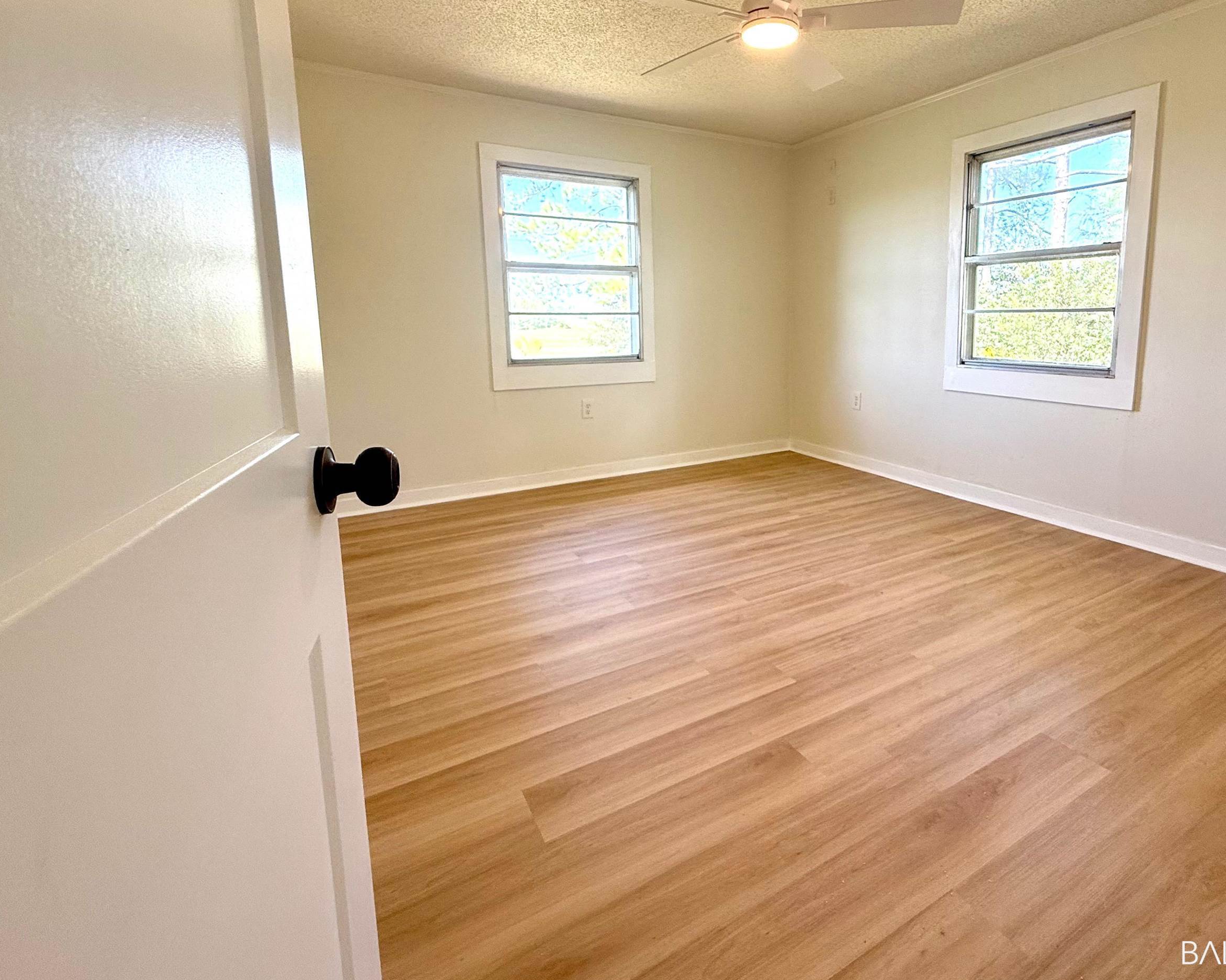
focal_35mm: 18
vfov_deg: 73.4
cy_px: 420
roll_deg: +0.3
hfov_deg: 85.2
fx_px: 653
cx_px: 739
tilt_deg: -9.1
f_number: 2.2
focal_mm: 2.22
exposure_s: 1/123
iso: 64
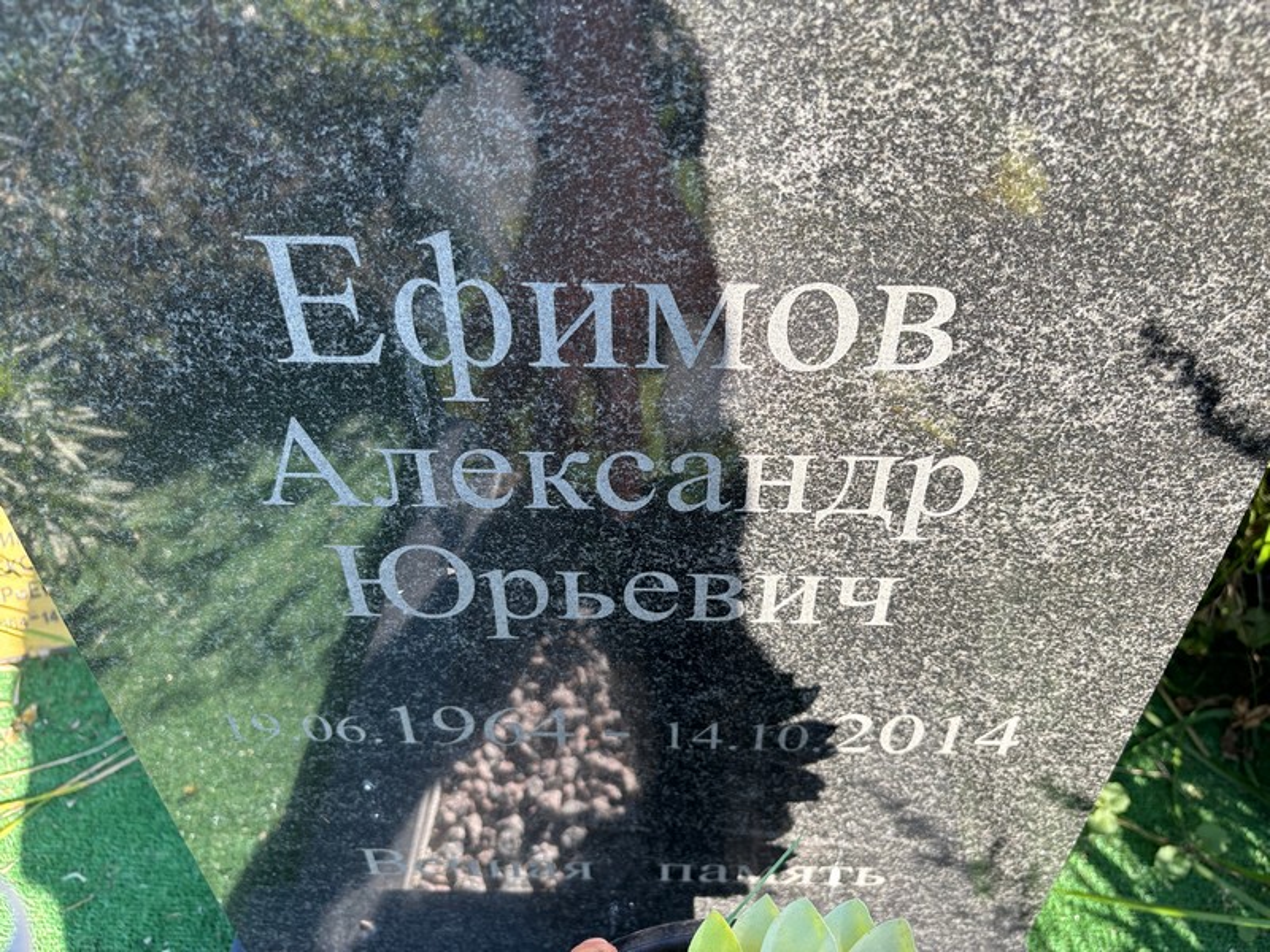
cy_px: 476
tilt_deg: -38.0
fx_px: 954
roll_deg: -1.3
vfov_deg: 53.1
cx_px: 635
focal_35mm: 26
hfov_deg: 67.3
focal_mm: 5.96
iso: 50
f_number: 1.6
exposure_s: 1/358
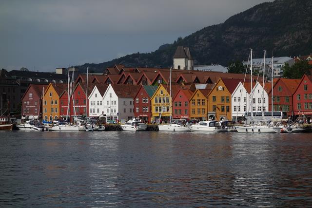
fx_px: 867
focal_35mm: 100
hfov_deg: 20.4
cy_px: 104
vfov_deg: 13.7
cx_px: 156
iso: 125
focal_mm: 37.1
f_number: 8
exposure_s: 1/800
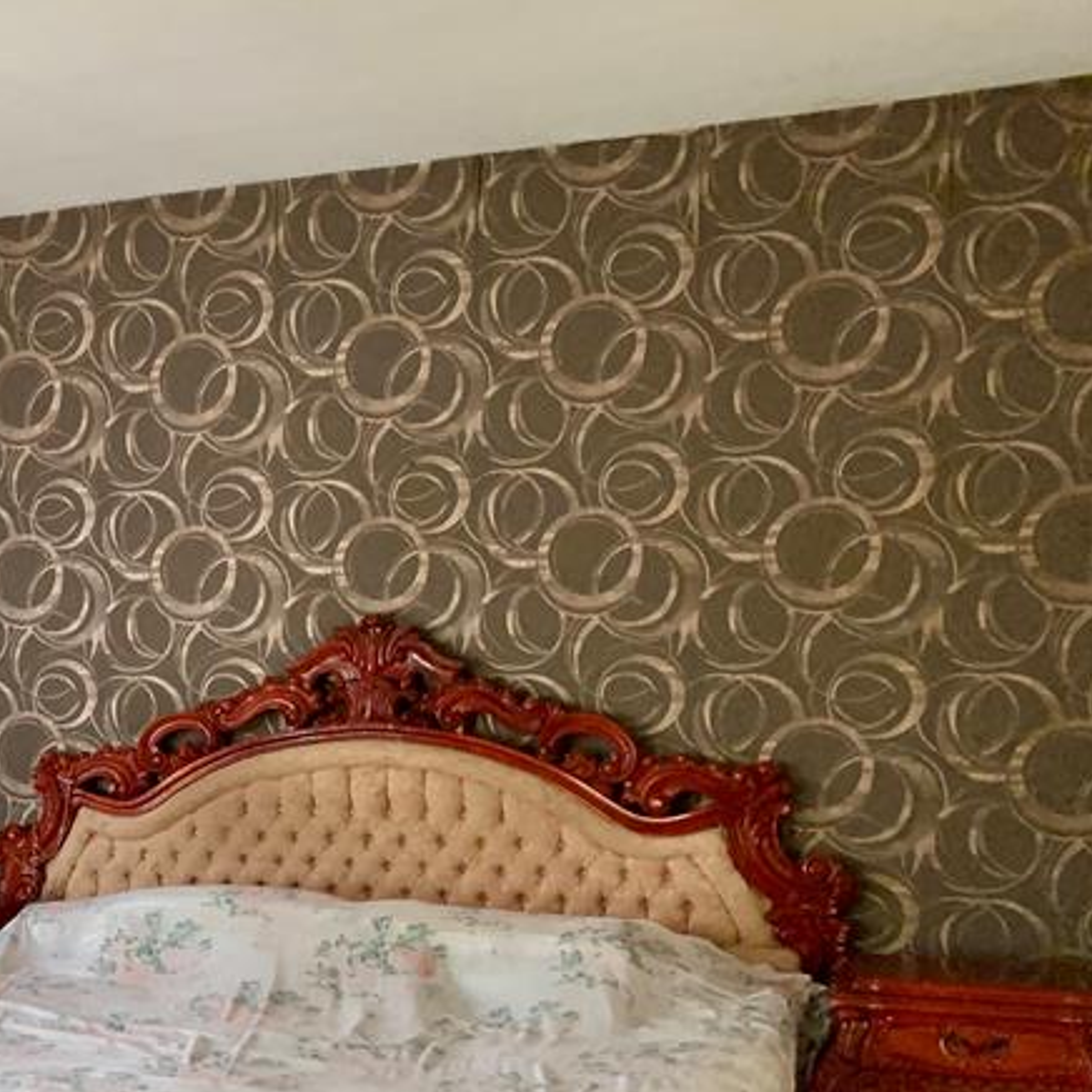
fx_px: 1927
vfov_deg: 31.2
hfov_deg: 28.1
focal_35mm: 54
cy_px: 794
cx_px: -183
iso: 400
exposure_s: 1/37
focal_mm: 4.25
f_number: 1.8
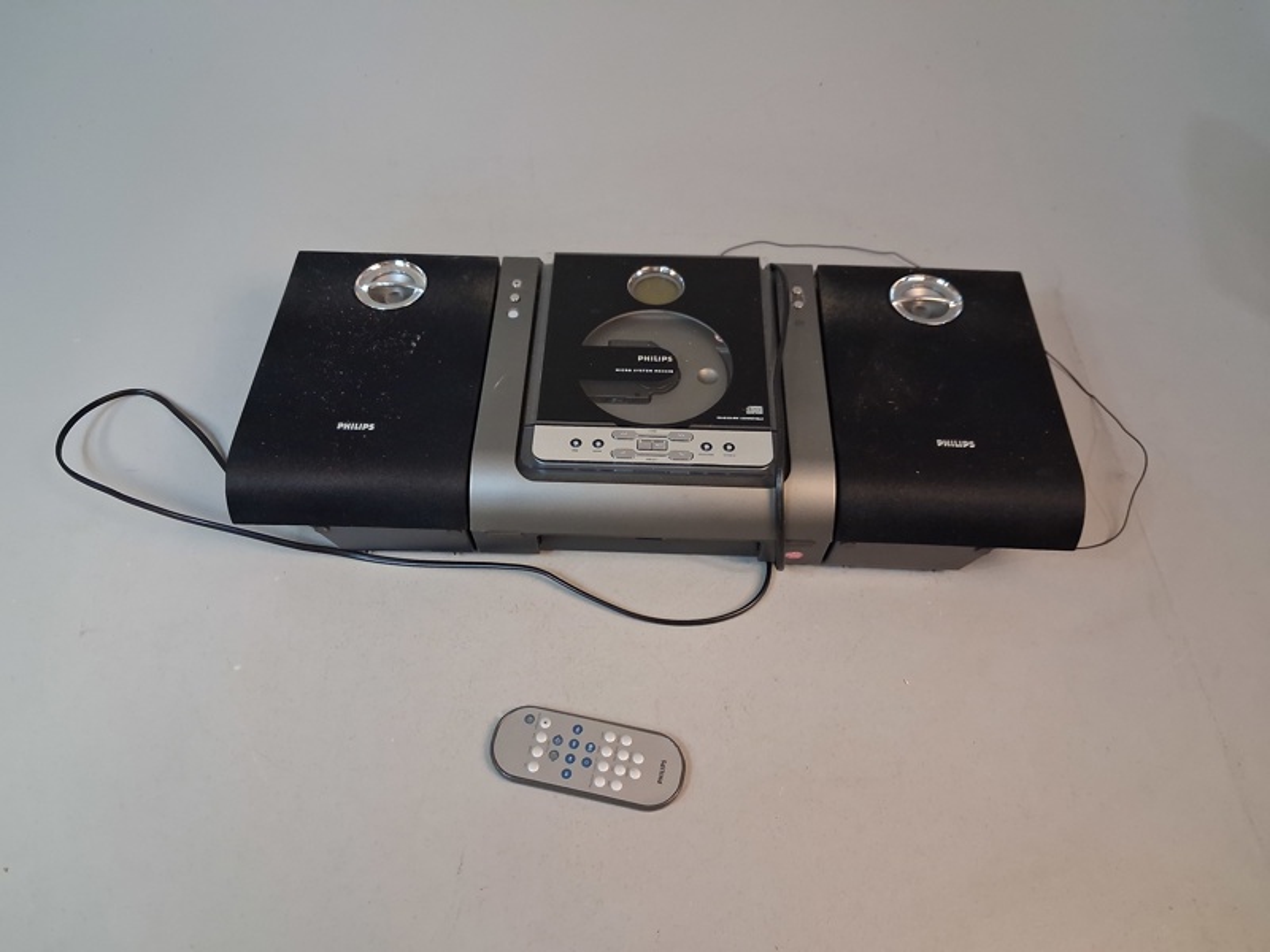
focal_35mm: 27
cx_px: 635
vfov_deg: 51.4
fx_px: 991
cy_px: 476
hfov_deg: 65.3
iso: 400
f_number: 1.8
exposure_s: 1/50
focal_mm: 4
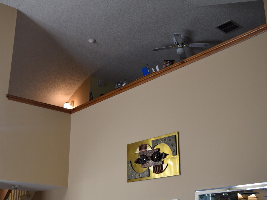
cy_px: 108
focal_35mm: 51
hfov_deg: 37.6
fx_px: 391
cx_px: 114
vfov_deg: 28.7
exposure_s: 1/100
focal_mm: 23
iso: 400
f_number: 5
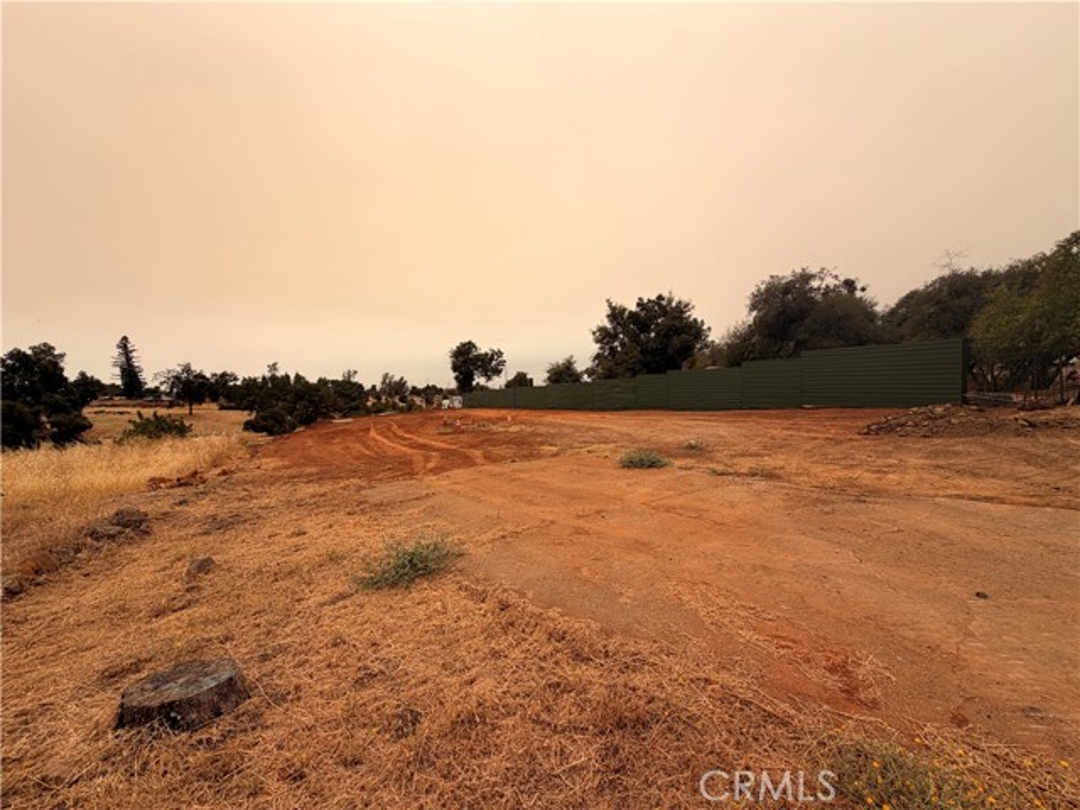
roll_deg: +2.8
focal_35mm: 14
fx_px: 437
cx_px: 540
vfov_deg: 85.7
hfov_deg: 102.1
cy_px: 405
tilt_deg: -3.7
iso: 20
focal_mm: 2.22
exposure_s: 1/1087
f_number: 2.2
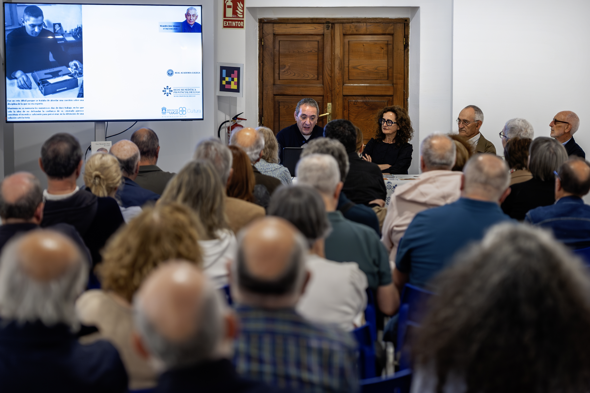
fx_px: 1507
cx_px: 295
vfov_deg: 14.8
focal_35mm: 92
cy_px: 196
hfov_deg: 22.2
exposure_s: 1/125
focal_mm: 92
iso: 1600
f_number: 2.8
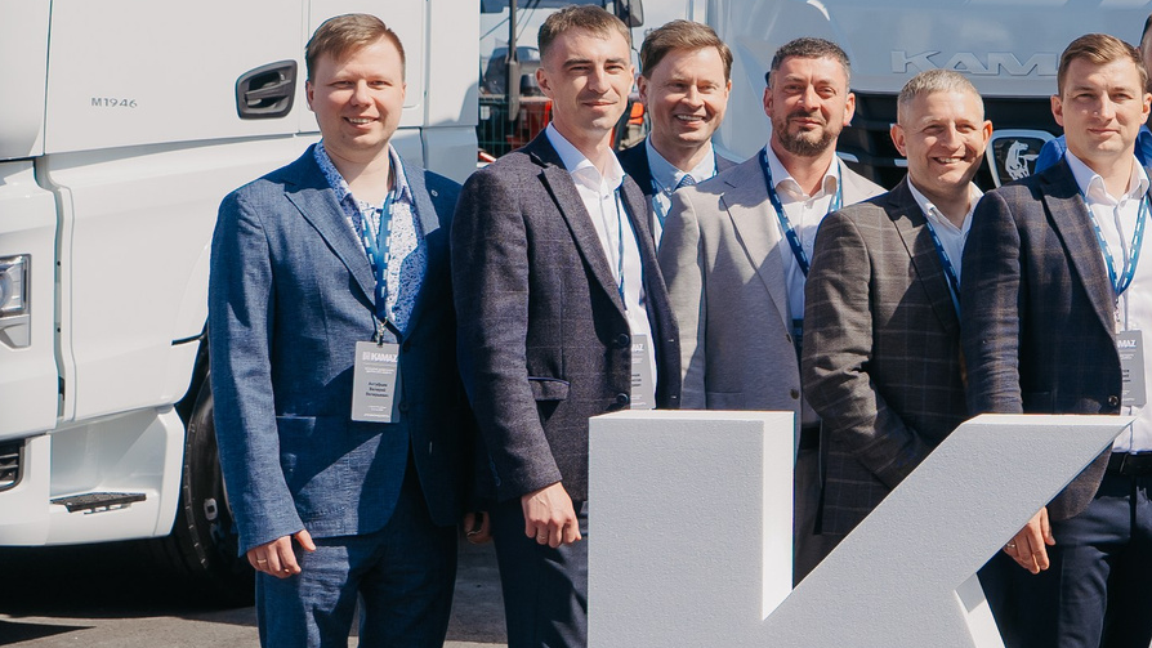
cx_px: 1642
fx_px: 2566
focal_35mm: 84
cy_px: 225
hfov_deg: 21.8
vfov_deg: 14.4
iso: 100
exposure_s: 1/640
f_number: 4.5
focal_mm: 28
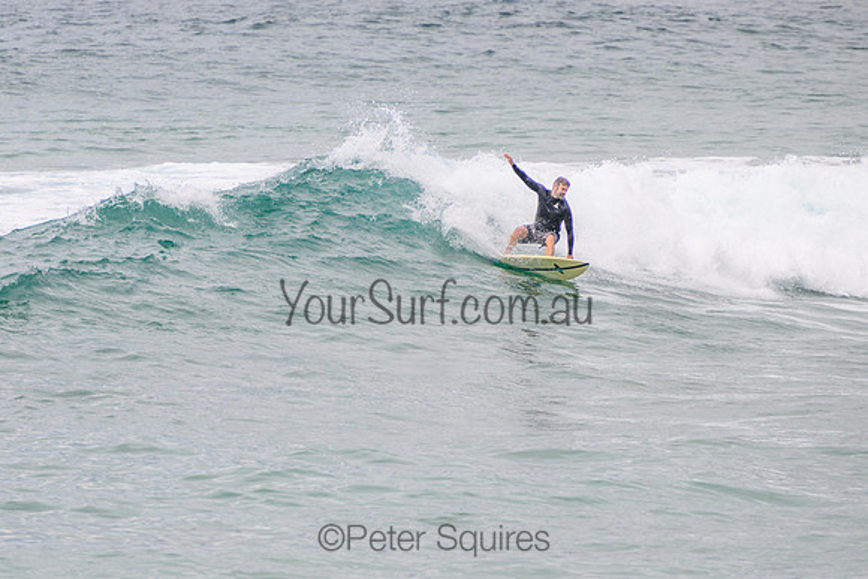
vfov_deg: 2.5
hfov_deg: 3.7
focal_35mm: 550
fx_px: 13272
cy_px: 333
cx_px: 271
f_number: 5.6
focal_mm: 400
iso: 200
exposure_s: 1/2000
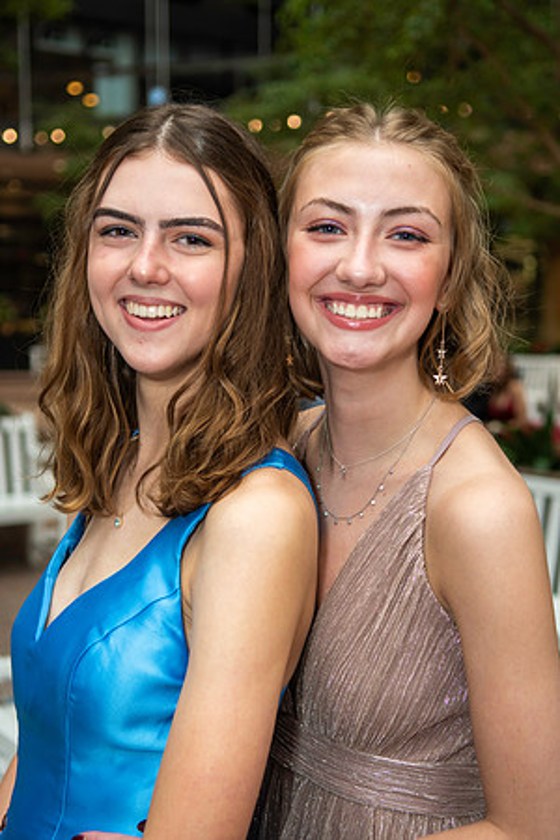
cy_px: 420
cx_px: 280
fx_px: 1330
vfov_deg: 35.1
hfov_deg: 23.8
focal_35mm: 57
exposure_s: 1/125
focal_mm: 38
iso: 200
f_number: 2.8
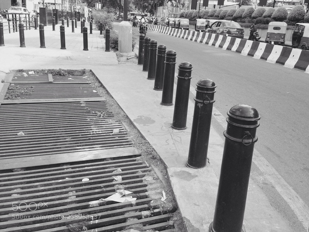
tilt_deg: -18.3
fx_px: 295
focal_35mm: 33
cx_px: 154
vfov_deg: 42.9
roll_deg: -1.0
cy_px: 116
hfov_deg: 55.4
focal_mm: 4.12
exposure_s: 1/467
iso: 50
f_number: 2.4
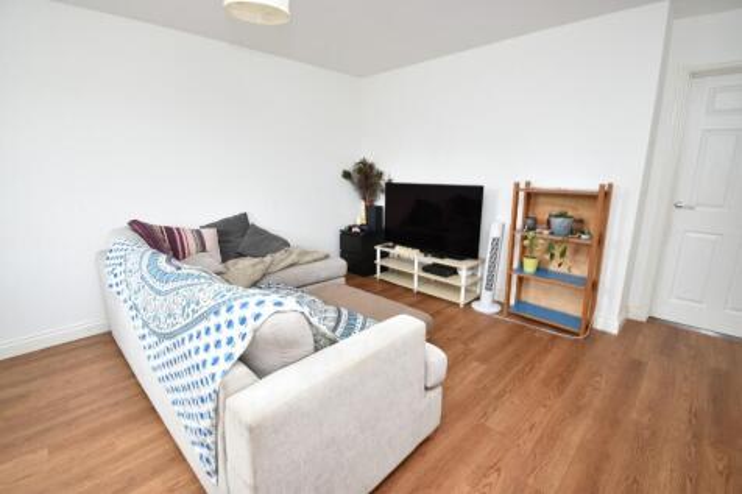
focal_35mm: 15
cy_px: 247
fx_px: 309
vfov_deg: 77.3
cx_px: 371
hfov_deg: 100.4
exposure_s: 1/10
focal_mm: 10
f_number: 4.5
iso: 100
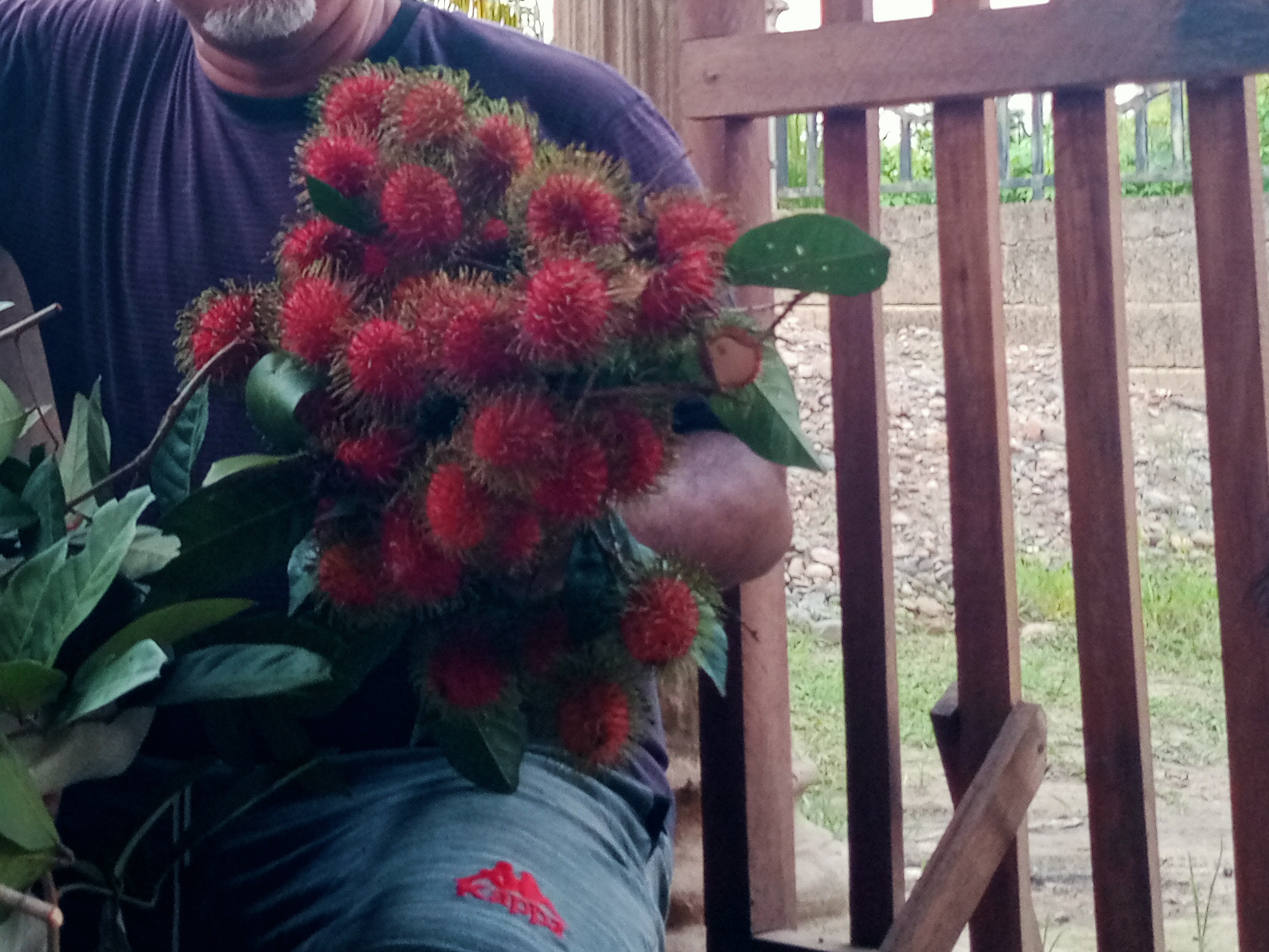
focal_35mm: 69
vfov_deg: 20.8
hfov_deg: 27.4
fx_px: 2530
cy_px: 63
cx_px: 189
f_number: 1.8
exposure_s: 1/33.3
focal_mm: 4.05
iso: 200
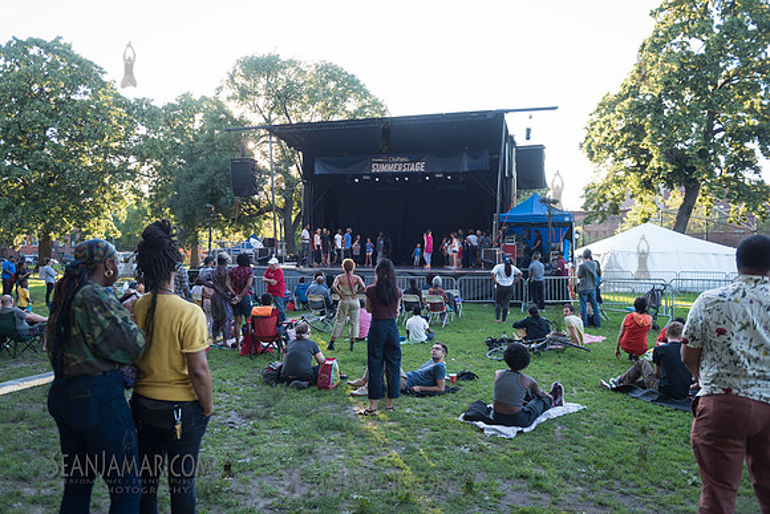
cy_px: 257
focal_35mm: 27
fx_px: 578
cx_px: 385
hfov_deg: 67.4
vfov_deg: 48.0
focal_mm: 27
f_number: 2.8
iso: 200
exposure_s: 1/200
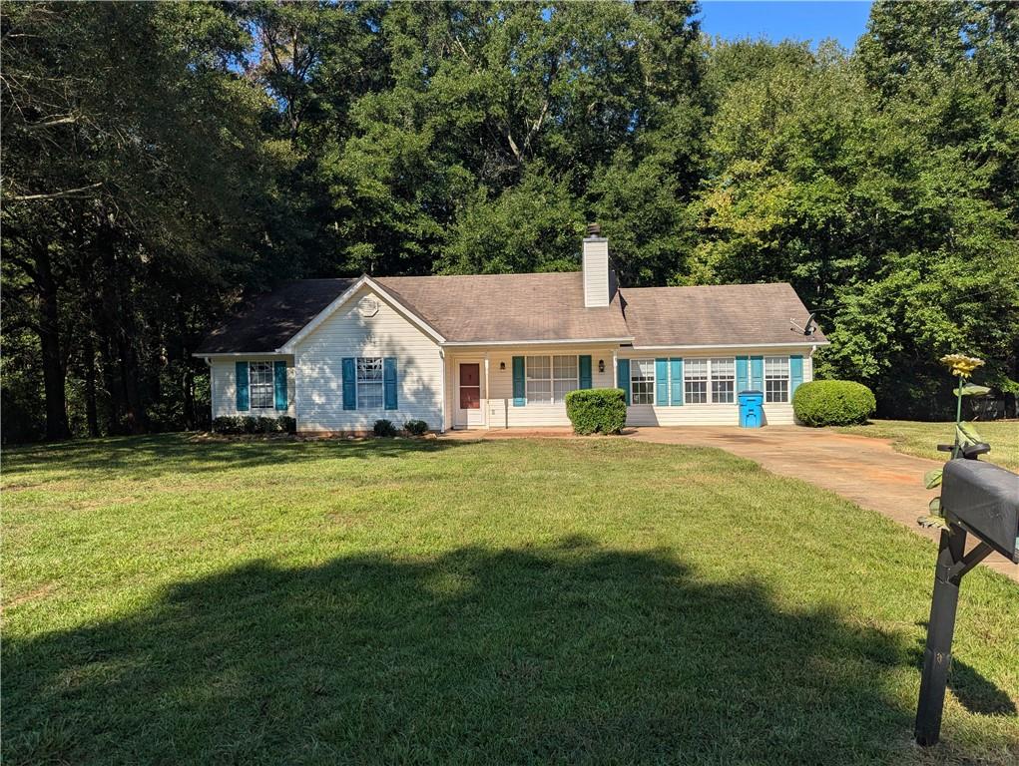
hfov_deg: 71.5
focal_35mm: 24
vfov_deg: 56.9
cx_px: 510
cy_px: 383
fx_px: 707
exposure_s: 1/3425
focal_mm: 6.81
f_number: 1.85
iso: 46
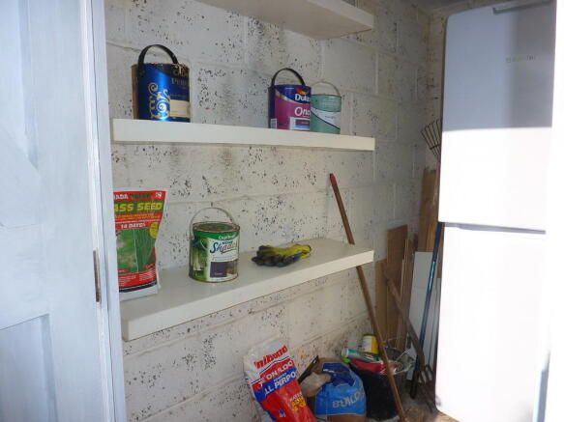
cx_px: 282
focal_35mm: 25
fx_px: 407
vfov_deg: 54.9
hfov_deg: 69.4
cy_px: 211
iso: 100
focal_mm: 4.1
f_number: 5
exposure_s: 1/500
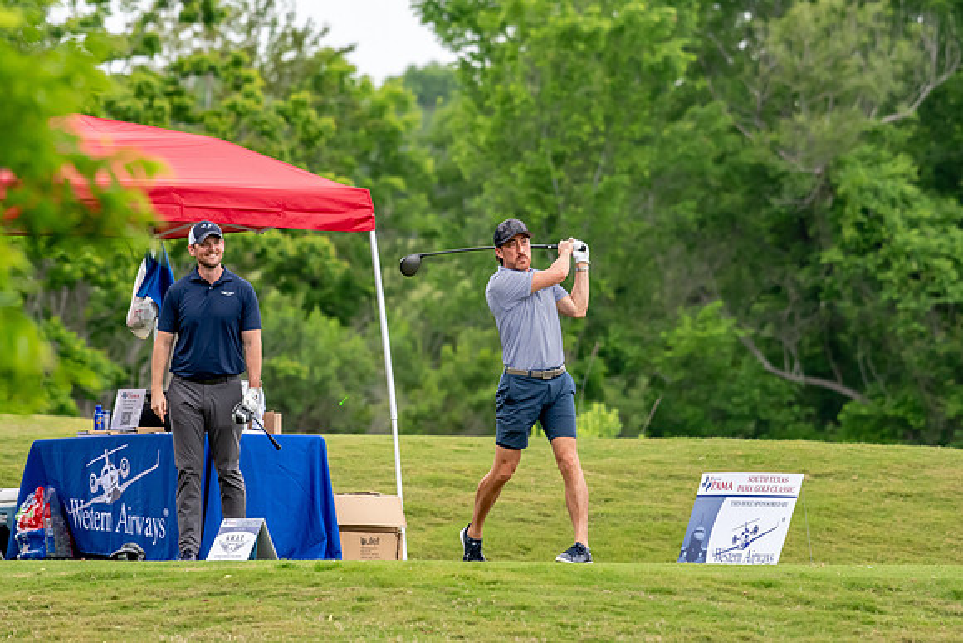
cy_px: 322
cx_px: 482
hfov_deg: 4.7
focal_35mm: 435
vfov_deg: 3.2
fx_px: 11638
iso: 1400
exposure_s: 1/2000
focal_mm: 290
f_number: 5.6
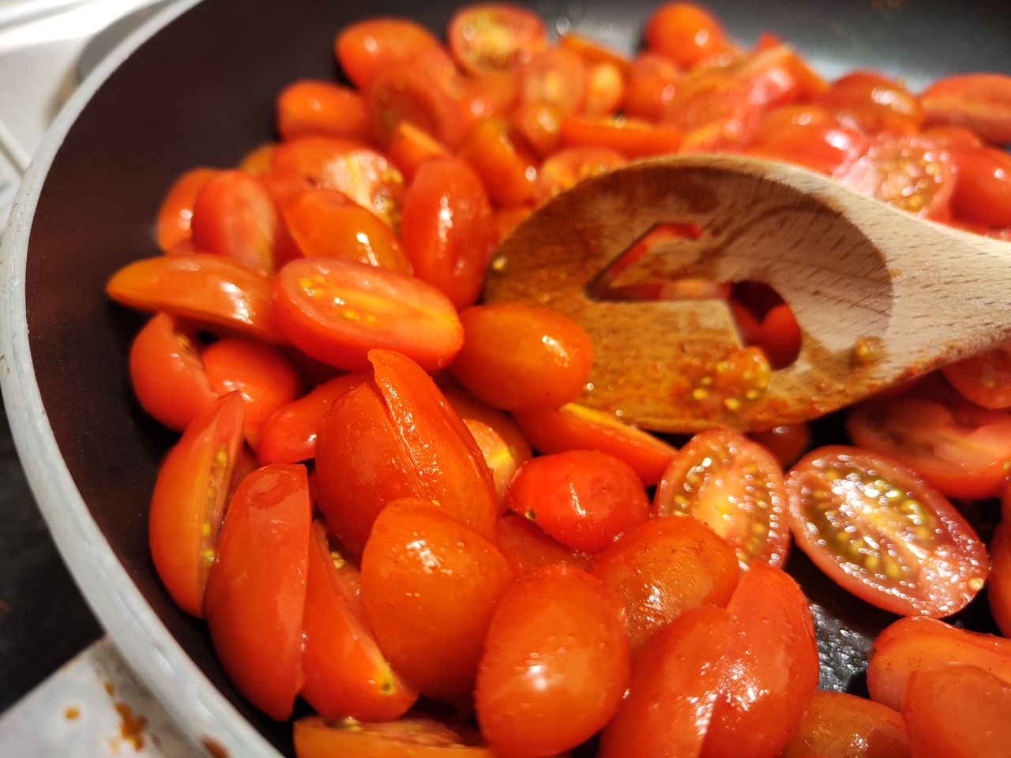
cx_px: 506
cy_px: 379
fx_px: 701
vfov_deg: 56.8
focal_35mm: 24
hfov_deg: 71.6
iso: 284
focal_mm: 5.59
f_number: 1.88
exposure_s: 1/50
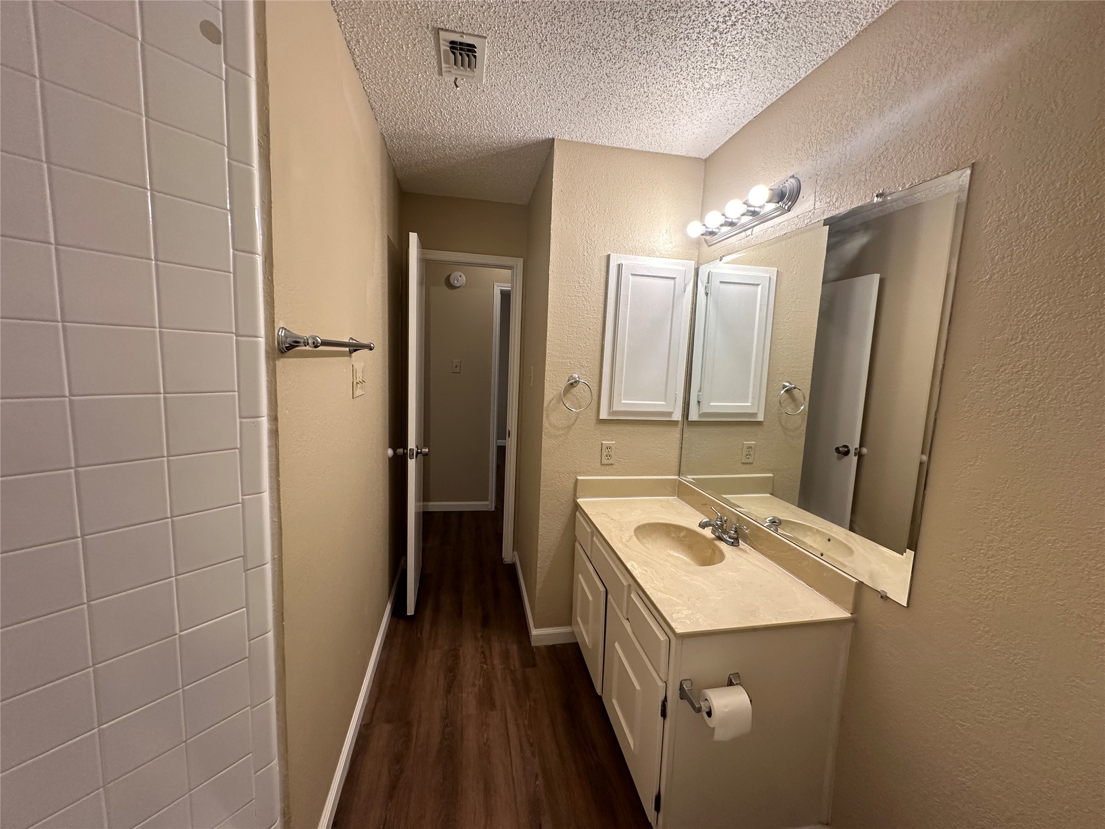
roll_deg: -2.0
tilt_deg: -6.9
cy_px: 414
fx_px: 447
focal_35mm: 14
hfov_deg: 102.1
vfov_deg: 85.7
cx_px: 552
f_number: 2.2
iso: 200
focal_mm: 2.22
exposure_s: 1/120
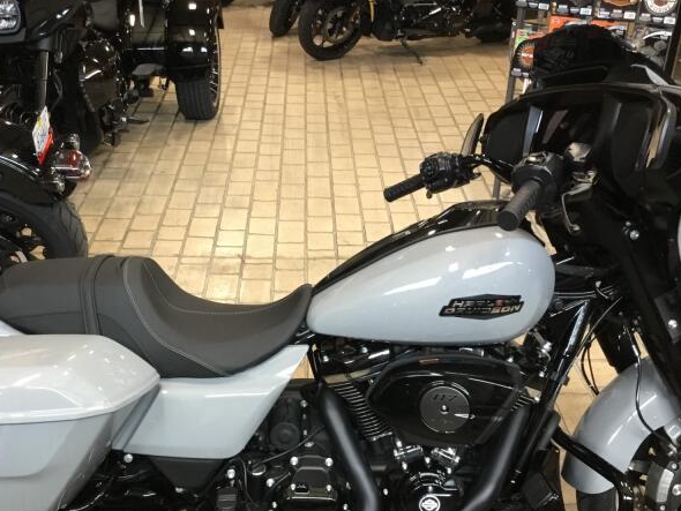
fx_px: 827
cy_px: 329
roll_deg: -1.4
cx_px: 325
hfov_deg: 44.8
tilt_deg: -30.1
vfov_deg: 34.1
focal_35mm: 42
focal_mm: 3.3
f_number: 2.4
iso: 125
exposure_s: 1/30
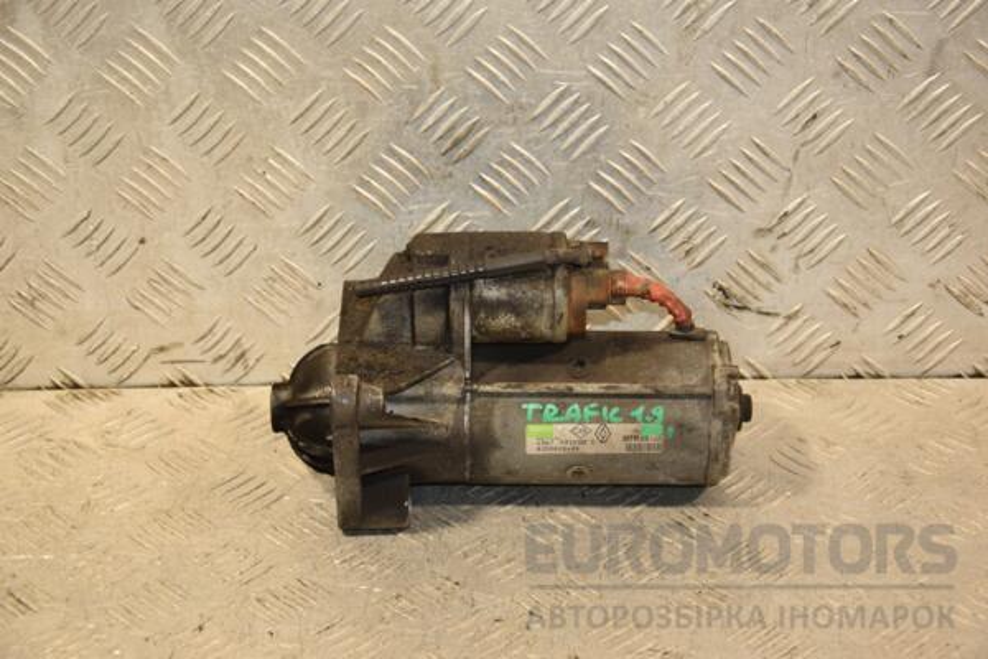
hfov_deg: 23.4
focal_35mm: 87
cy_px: 330
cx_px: 494
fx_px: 2387
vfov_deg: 15.7
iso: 800
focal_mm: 58
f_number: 5
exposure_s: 1/100
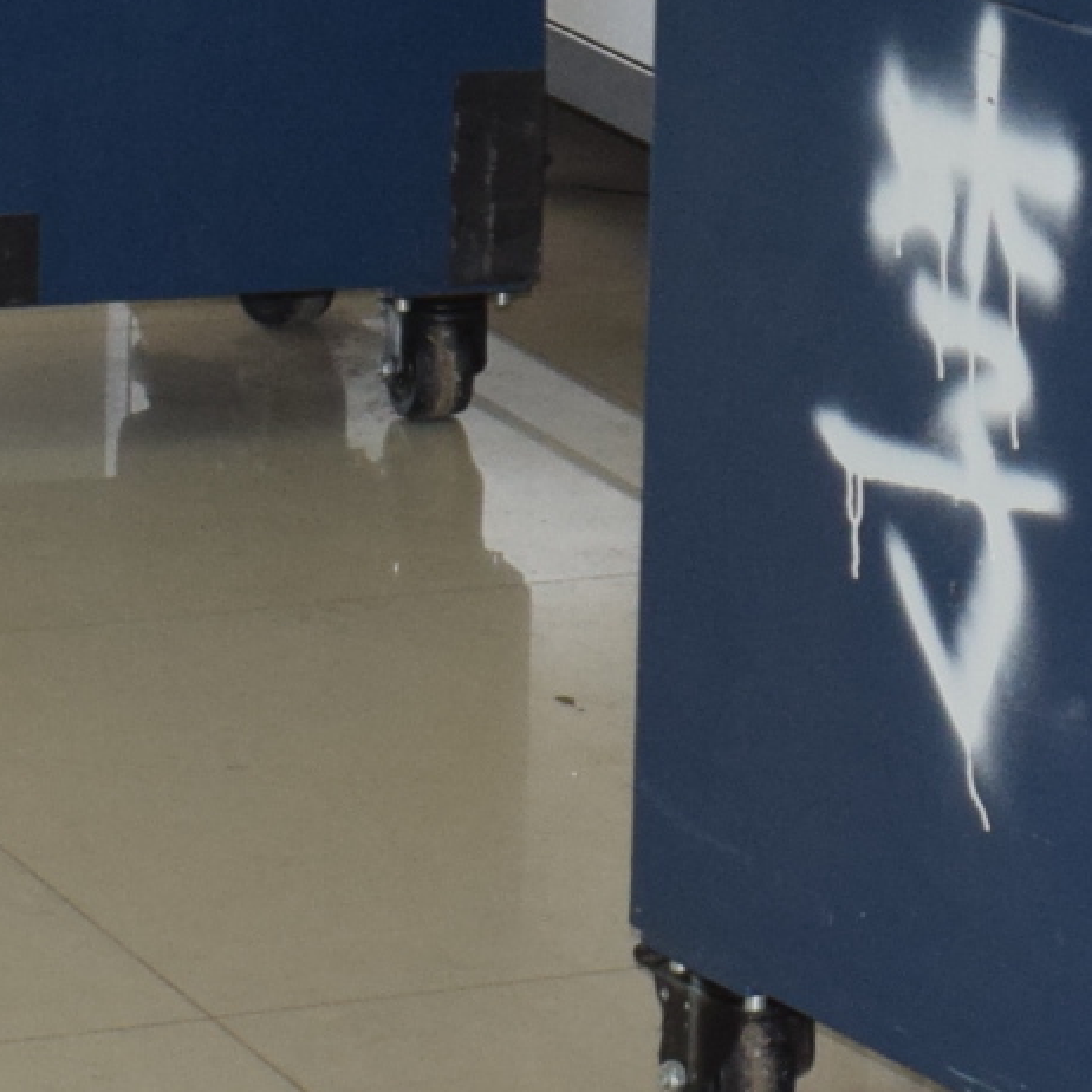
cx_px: 1402
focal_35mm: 215
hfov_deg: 8.0
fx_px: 7673
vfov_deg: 8.0
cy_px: -300
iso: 640
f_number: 5.6
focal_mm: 26
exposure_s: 1/125
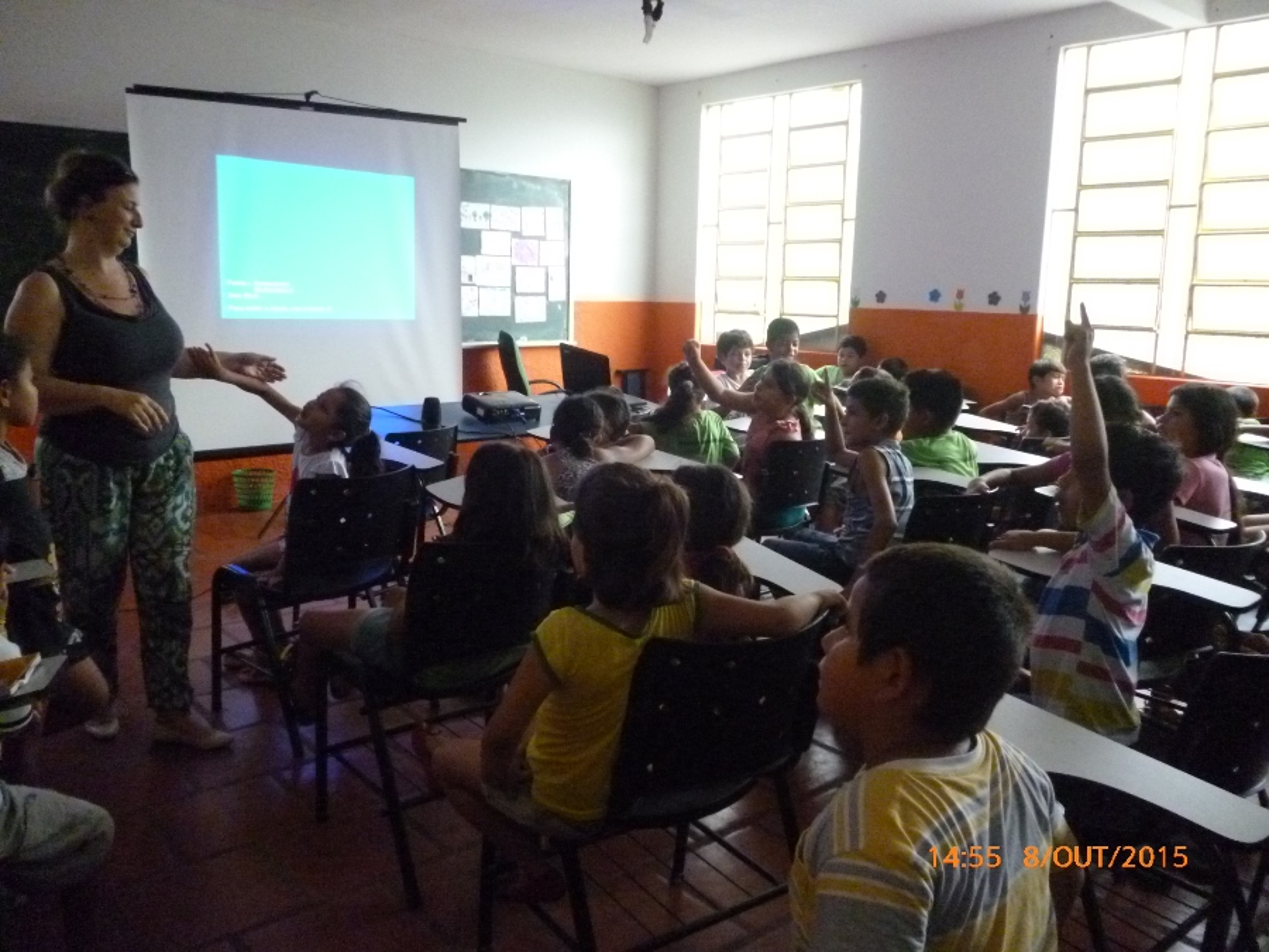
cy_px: 476
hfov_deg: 63.4
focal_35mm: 28
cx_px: 634
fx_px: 1026
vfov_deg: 49.7
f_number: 3.1
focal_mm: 5
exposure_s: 1/80
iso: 800
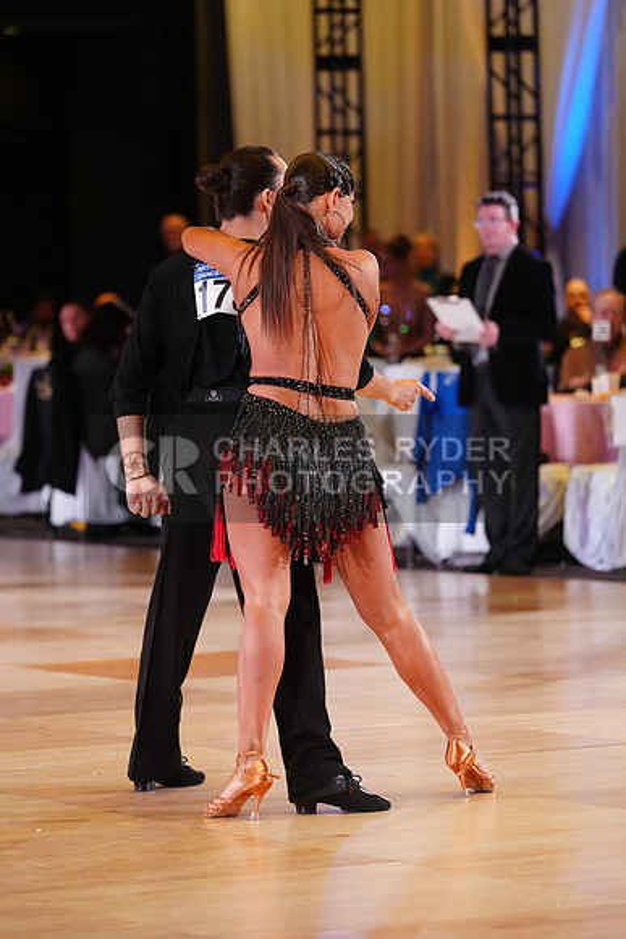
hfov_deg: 7.5
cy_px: 470
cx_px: 313
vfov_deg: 11.3
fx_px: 4744
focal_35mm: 182
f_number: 4
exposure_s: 1/400
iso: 3200
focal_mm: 182
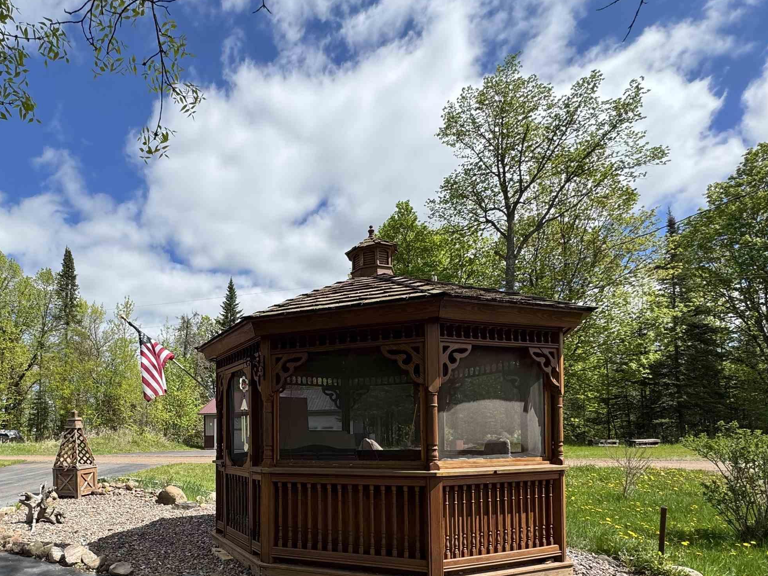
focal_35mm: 22
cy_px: 424
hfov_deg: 73.3
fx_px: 488
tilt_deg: +3.0
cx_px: 238
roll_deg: +0.5
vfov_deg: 58.3
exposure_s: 1/1299
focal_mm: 2.22
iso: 40
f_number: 2.2
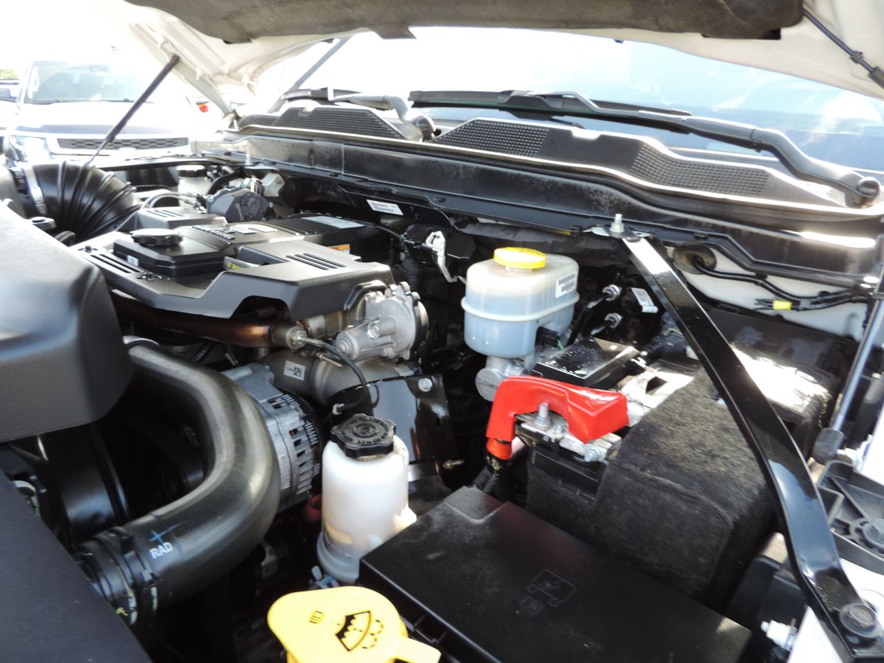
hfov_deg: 71.6
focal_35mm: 24
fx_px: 613
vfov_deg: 56.8
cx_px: 442
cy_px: 332
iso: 80
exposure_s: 1/50
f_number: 3
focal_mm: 4.3
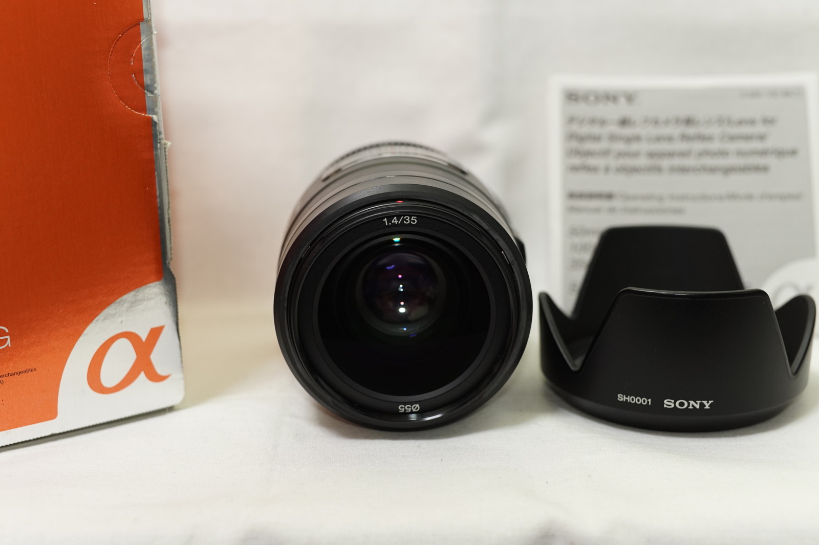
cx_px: 410
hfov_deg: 41.1
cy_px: 272
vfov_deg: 28.0
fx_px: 1091
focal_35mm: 48
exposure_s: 1/60
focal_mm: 32
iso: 500
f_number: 4
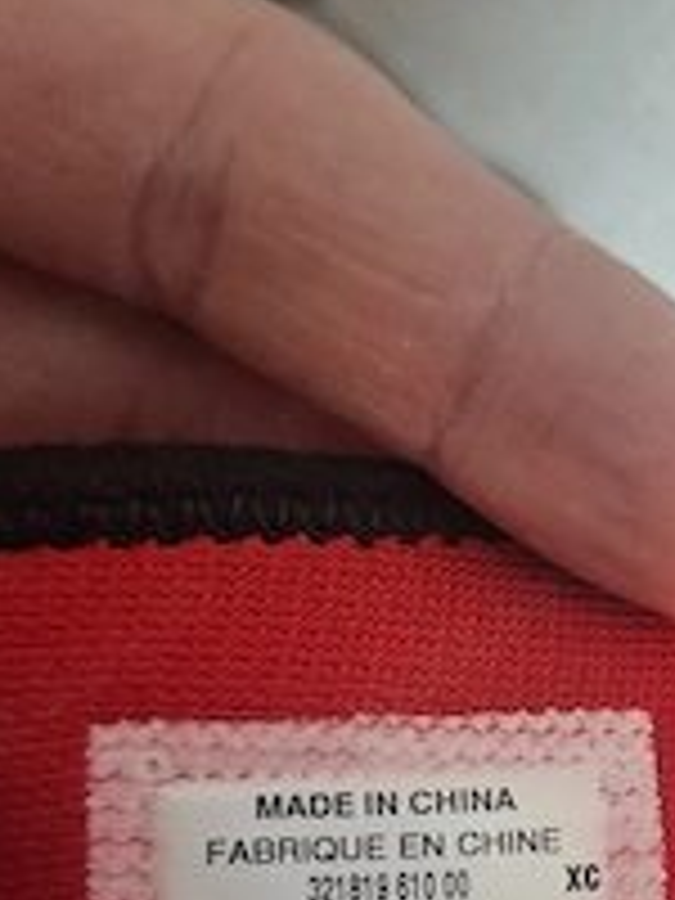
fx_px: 1196
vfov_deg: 39.4
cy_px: 738
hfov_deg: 31.0
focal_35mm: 46
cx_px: 508
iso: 320
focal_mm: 5.54
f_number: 1.8
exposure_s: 1/25
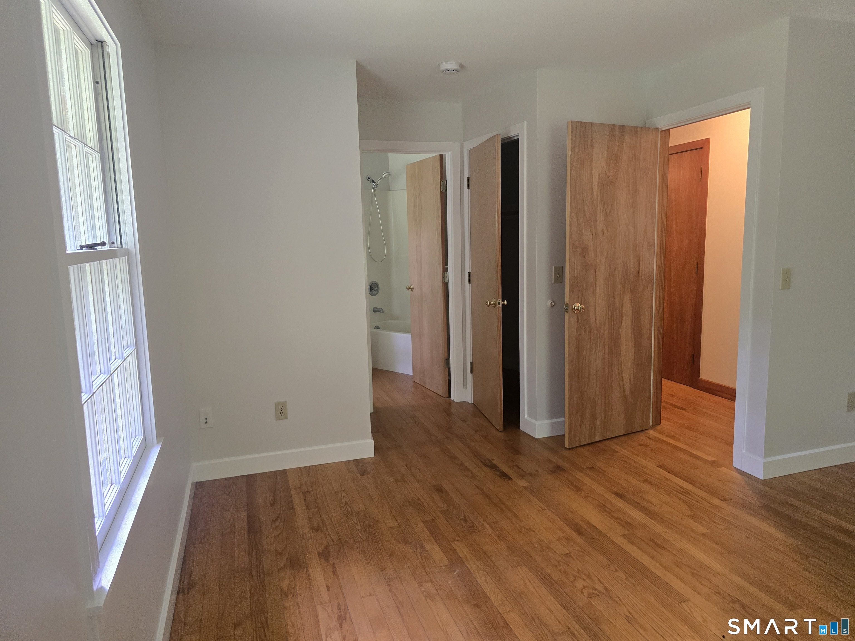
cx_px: 428
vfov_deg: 58.9
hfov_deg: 73.9
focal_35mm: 23
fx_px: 568
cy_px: 320
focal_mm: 6.3
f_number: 1.7
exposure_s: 1/120
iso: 640
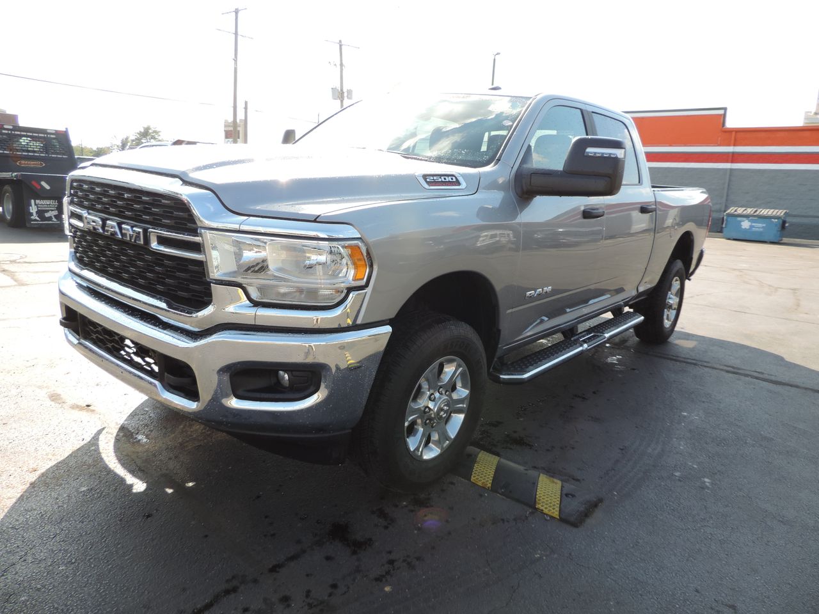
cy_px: 307
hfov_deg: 71.6
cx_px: 410
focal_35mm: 24
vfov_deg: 56.8
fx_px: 568
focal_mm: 4.3
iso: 80
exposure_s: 1/320
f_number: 3
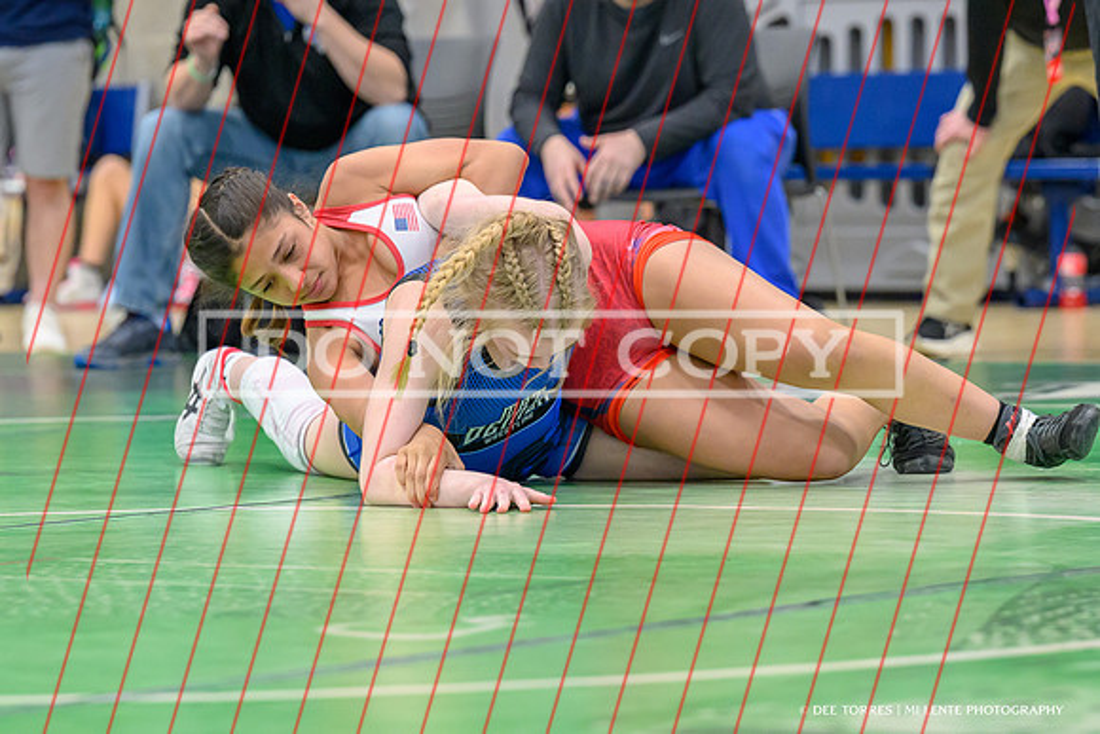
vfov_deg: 6.6
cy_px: 312
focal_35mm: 207
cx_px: 590
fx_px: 6318
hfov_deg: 9.9
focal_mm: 135
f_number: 4
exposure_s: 1/800
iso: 4000
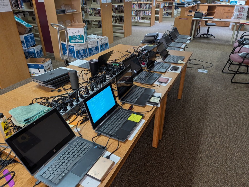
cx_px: 124
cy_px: 94
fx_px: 173
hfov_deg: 71.6
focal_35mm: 24
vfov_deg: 56.8
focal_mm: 4.53
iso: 139
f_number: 1.7
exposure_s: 1/24
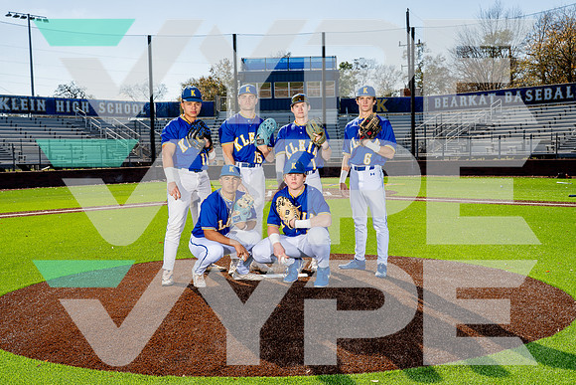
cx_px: 288
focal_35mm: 45
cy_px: 192
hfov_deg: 43.6
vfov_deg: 29.9
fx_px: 720
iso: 100
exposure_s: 1/250
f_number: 8
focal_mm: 45
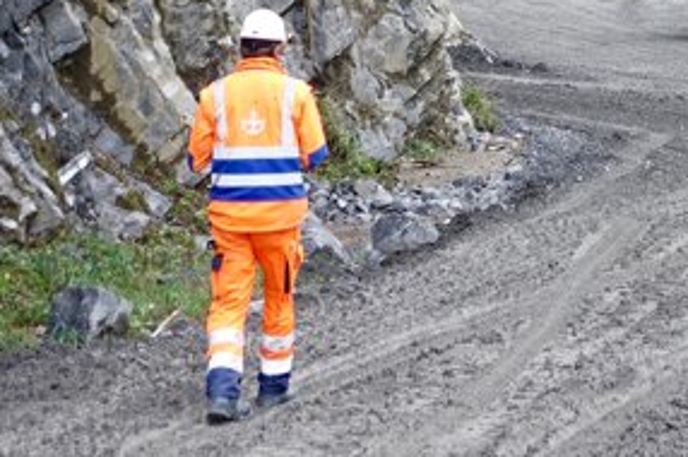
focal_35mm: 127
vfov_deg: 10.5
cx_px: 852
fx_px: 2424
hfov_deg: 15.5
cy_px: -133
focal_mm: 13.7
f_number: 3.2
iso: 100
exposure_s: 1/200
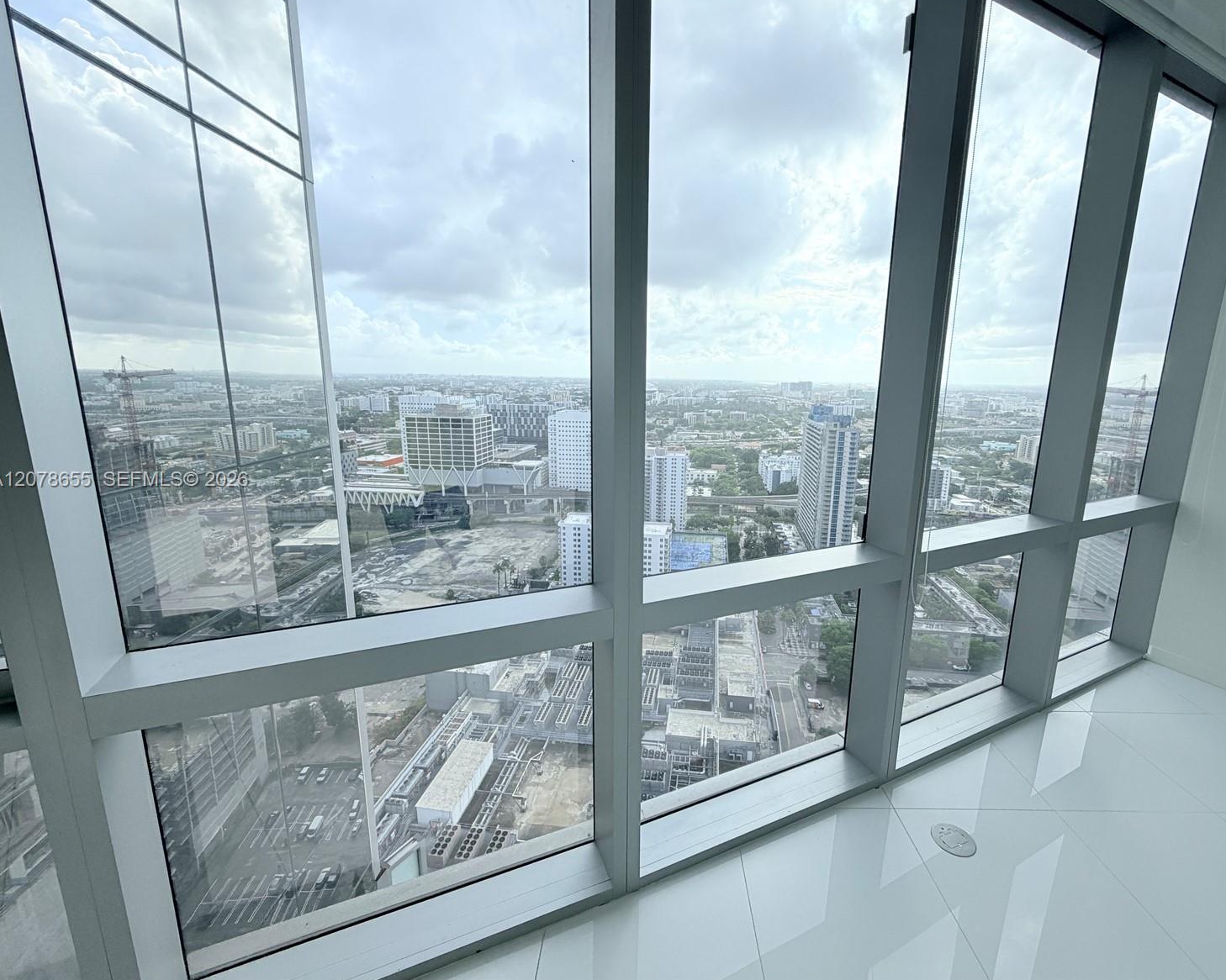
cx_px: 659
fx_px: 544
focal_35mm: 15
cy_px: 481
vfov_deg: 84.0
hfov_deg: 96.6
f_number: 2.2
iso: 40
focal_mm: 2.22
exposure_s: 1/502
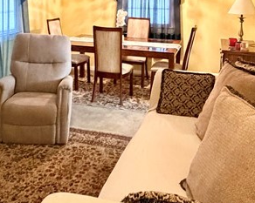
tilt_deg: -4.0
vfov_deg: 30.0
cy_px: 19
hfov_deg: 38.7
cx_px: 107
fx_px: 362
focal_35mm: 48
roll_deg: -0.5
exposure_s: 1/40
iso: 1000
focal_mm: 2.22
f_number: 2.2
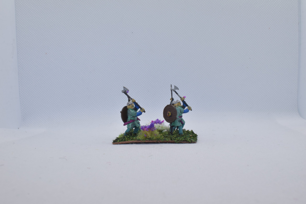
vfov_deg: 29.9
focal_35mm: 45
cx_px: 153
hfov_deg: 43.6
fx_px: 382
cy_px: 102
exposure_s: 1/60
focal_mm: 30
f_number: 22
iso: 800
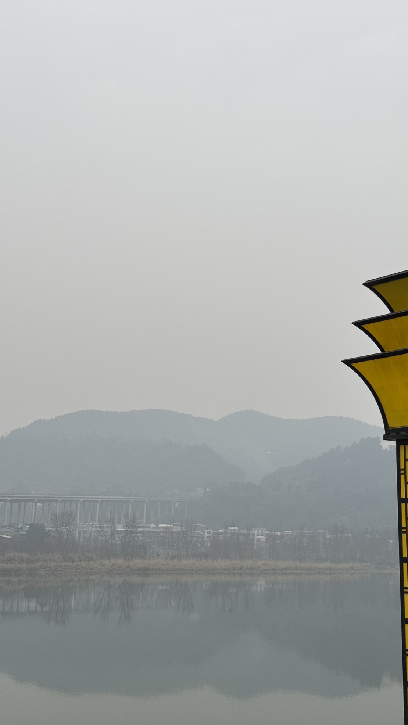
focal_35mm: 53
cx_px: 271
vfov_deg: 39.2
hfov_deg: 22.5
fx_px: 1019
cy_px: 367
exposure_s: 1/786
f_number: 1.78
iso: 64
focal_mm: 6.76
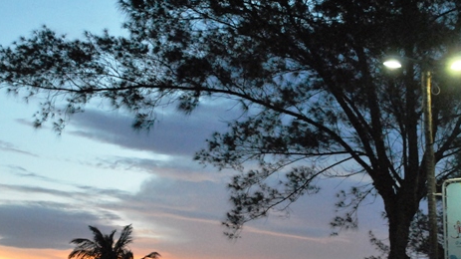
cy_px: 203
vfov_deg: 15.2
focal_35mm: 79
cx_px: 212
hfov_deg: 26.9
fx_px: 964
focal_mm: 29
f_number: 5
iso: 1600
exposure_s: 1/100
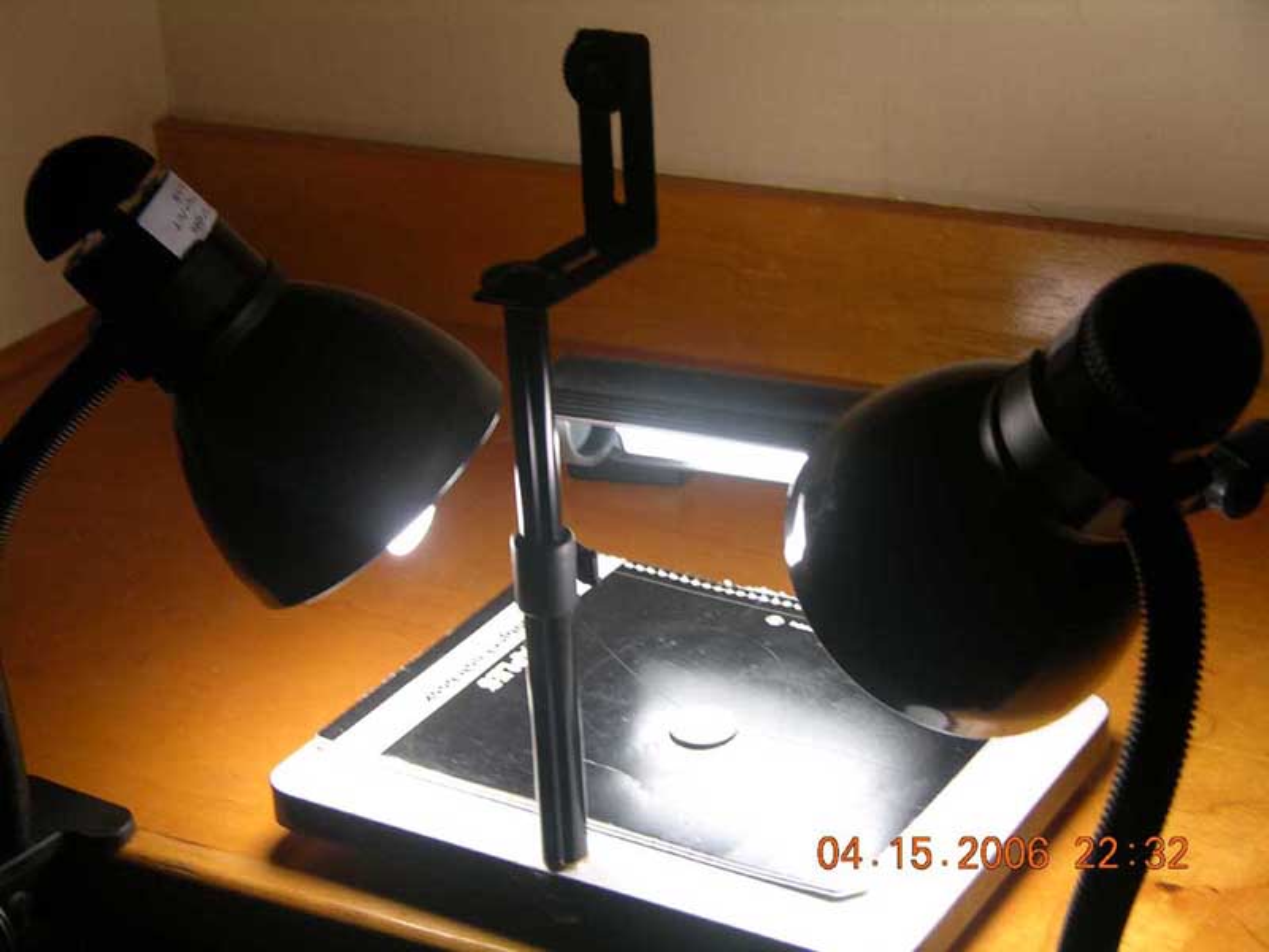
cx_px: 634
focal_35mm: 74
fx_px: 2713
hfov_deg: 26.3
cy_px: 476
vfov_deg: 19.9
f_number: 3.8
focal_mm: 18.8
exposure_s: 1/37.5
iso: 50
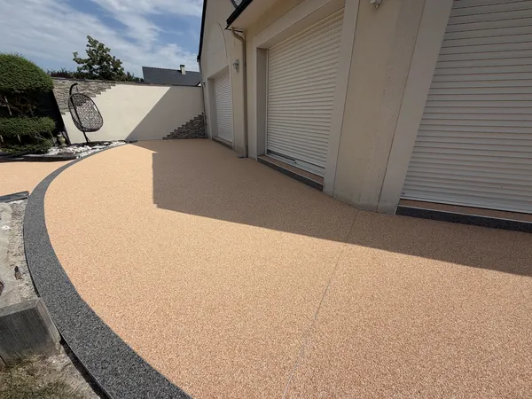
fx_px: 215
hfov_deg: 102.1
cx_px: 266
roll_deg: -1.1
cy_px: 200
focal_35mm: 14
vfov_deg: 85.7
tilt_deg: -22.2
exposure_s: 1/1795
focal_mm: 2.22
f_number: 2.2
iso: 20
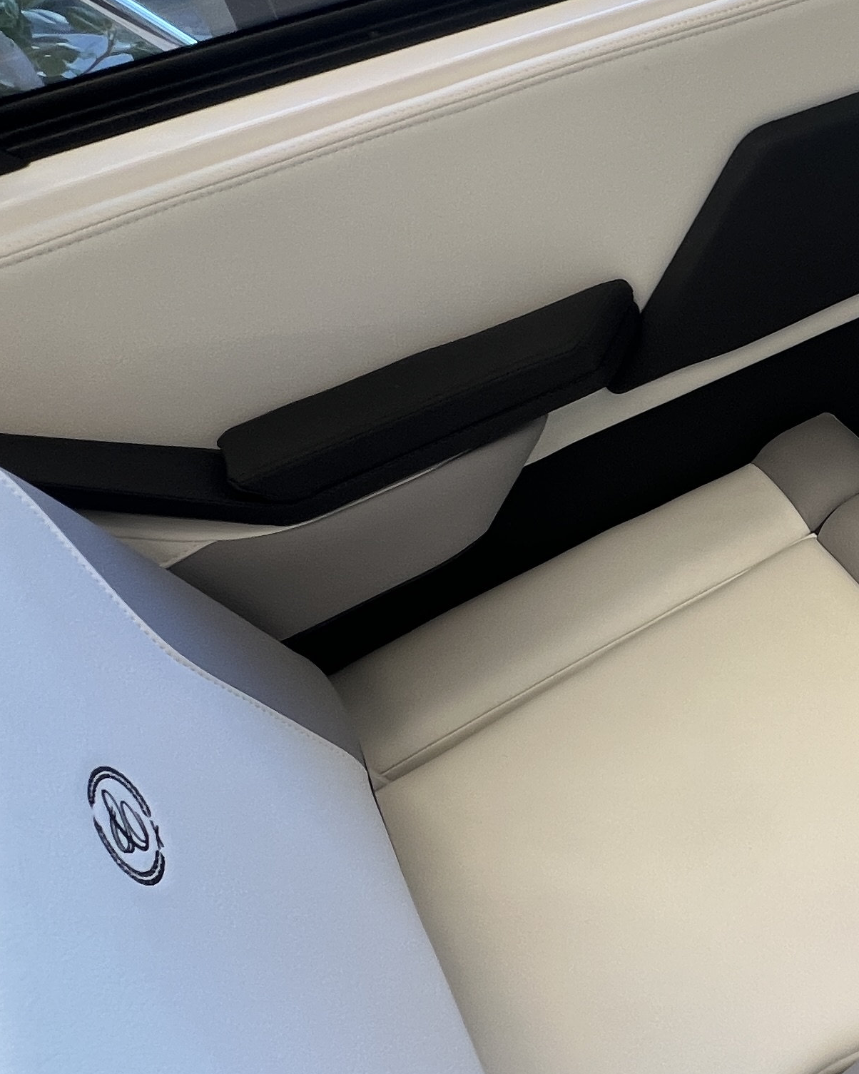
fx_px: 1080
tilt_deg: -45.1
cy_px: 501
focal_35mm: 34
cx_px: 1036
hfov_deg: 34.5
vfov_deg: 52.8
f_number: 1.8
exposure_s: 1/99
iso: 80
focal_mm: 1.57
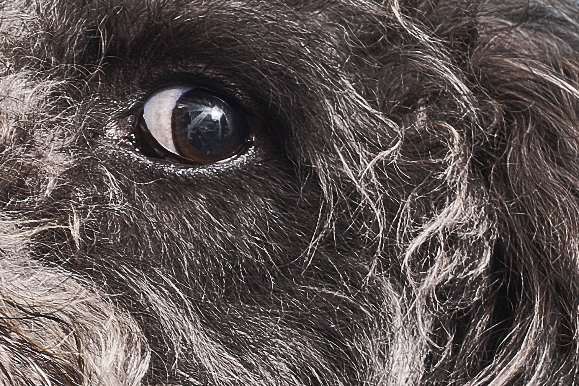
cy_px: 446
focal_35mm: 199
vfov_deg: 6.9
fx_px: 3201
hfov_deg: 10.1
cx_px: -160
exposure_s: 1/125
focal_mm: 50
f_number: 10
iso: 500
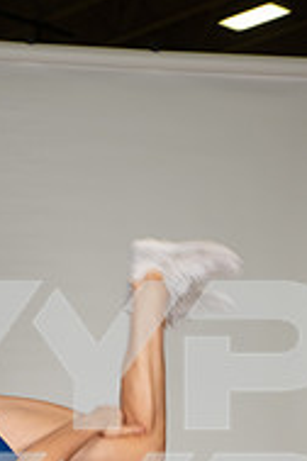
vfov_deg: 17.3
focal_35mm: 114
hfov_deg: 12.0
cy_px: 529
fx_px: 1458
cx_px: 161
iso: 800
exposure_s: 1/320
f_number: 7.1
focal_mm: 48
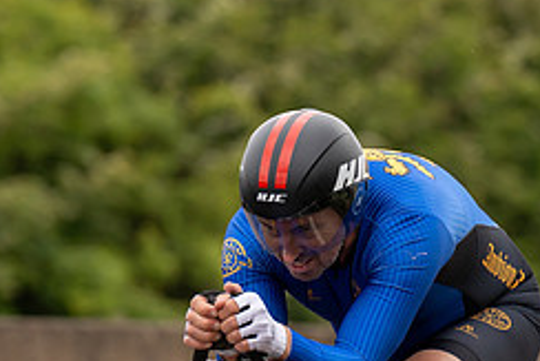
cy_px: 292
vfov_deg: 1.9
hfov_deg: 2.9
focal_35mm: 714
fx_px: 10716
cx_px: 303
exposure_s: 1/1000
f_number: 4
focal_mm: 197
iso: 250
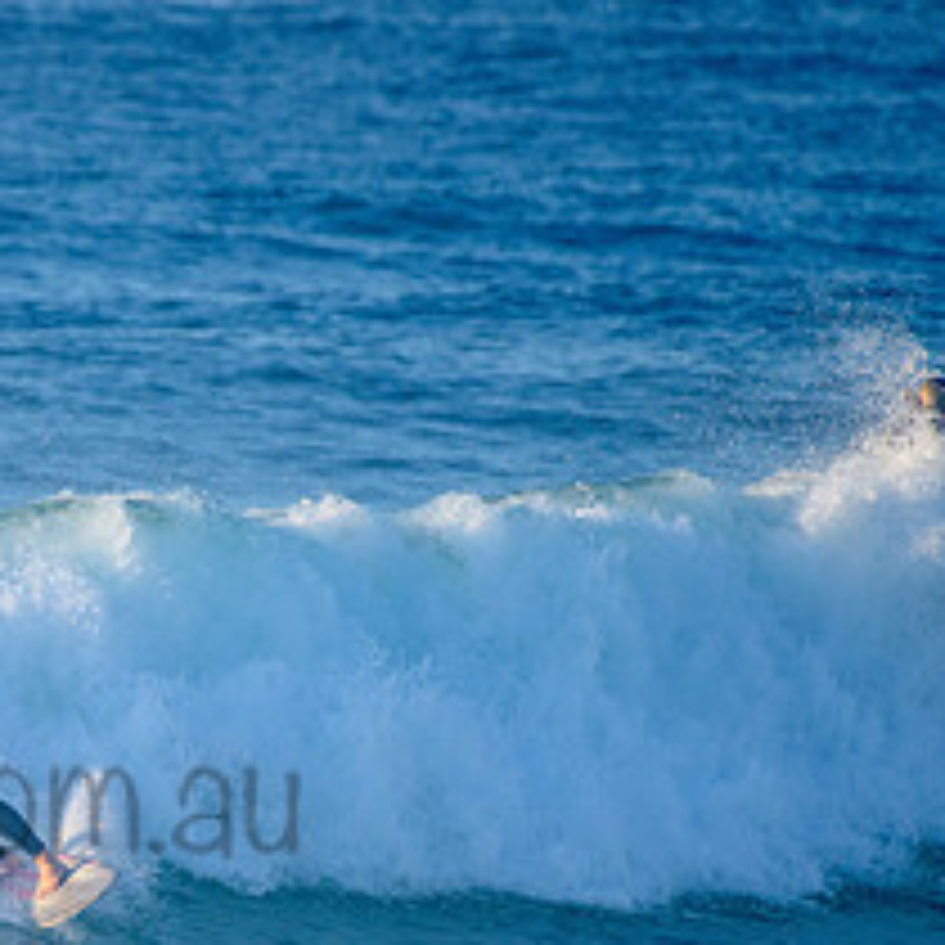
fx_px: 36229
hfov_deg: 1.5
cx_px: -176
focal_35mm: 1173
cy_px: 749
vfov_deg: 1.5
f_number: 5.6
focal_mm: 500
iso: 500
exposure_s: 1/2000
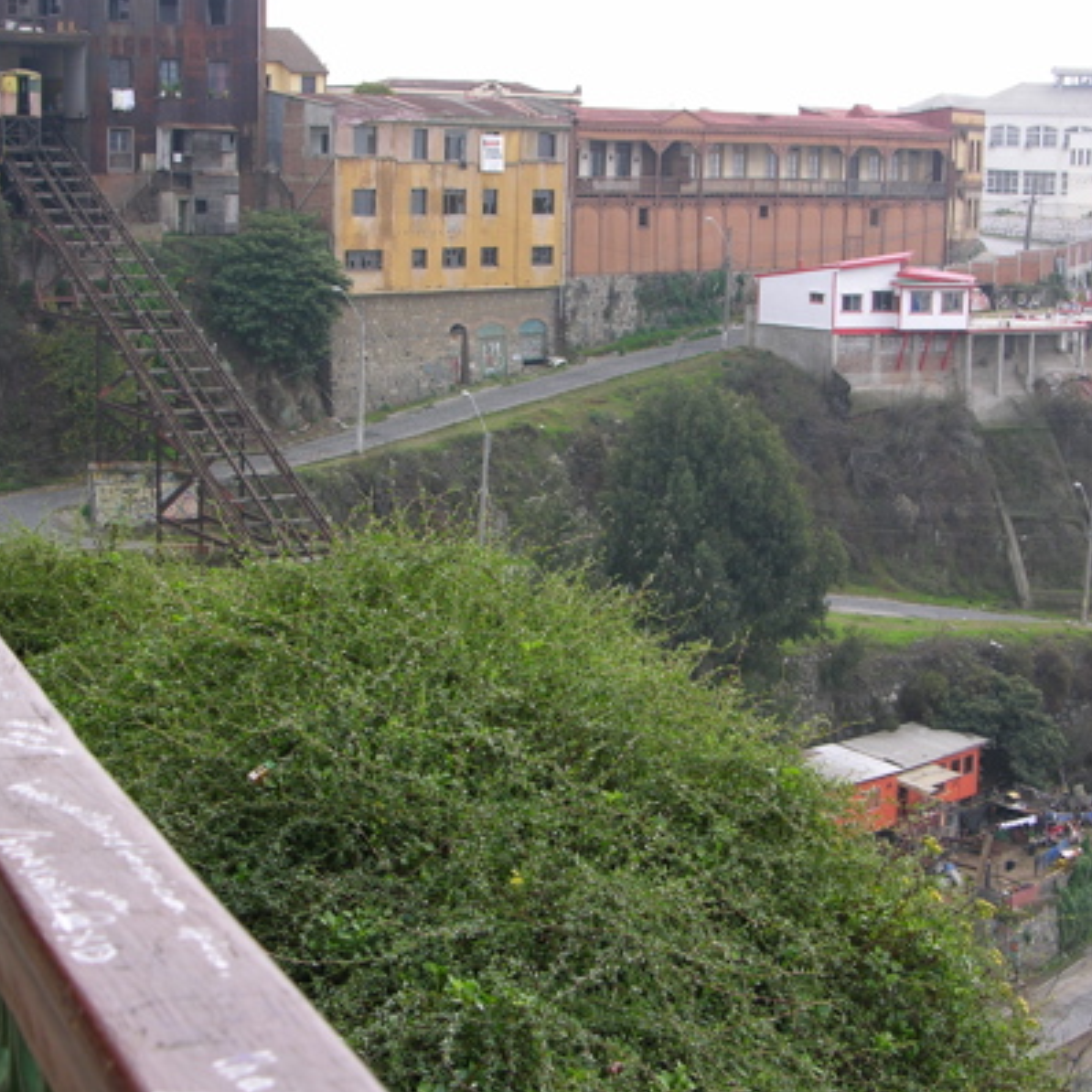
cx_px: 546
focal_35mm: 71
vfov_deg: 24.3
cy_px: 571
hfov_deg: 24.3
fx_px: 2534
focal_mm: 12.7
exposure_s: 1/120
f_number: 4.3
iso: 50
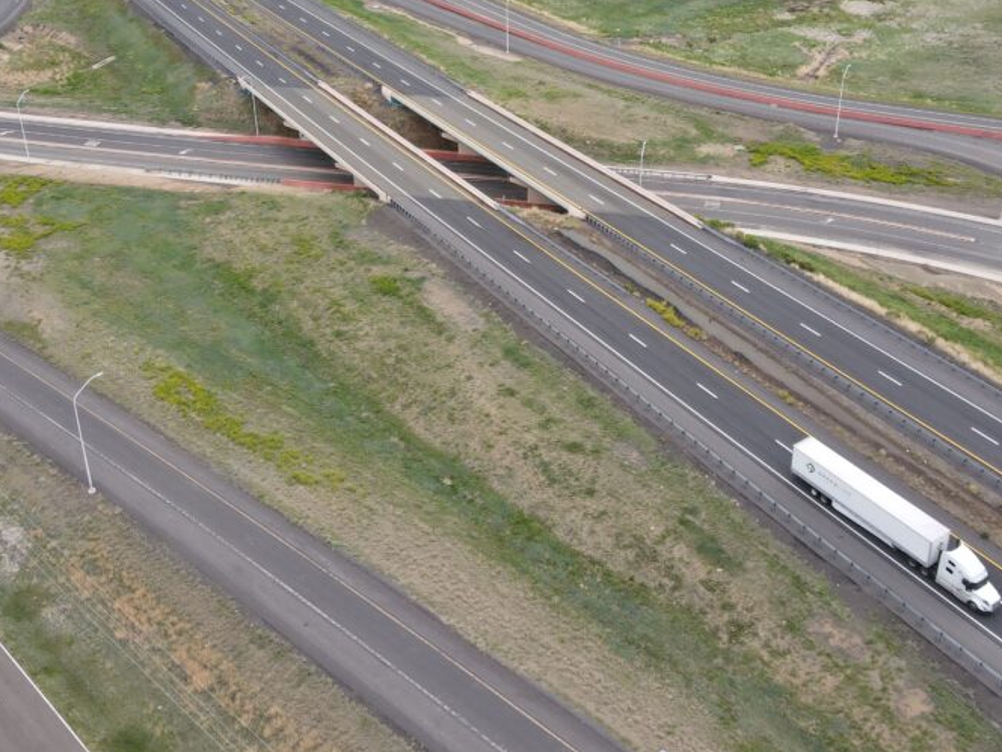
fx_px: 1071
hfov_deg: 50.1
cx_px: 501
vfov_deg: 37.9
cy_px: 210
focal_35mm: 37
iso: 110
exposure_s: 1/250
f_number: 2.8
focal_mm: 4.5
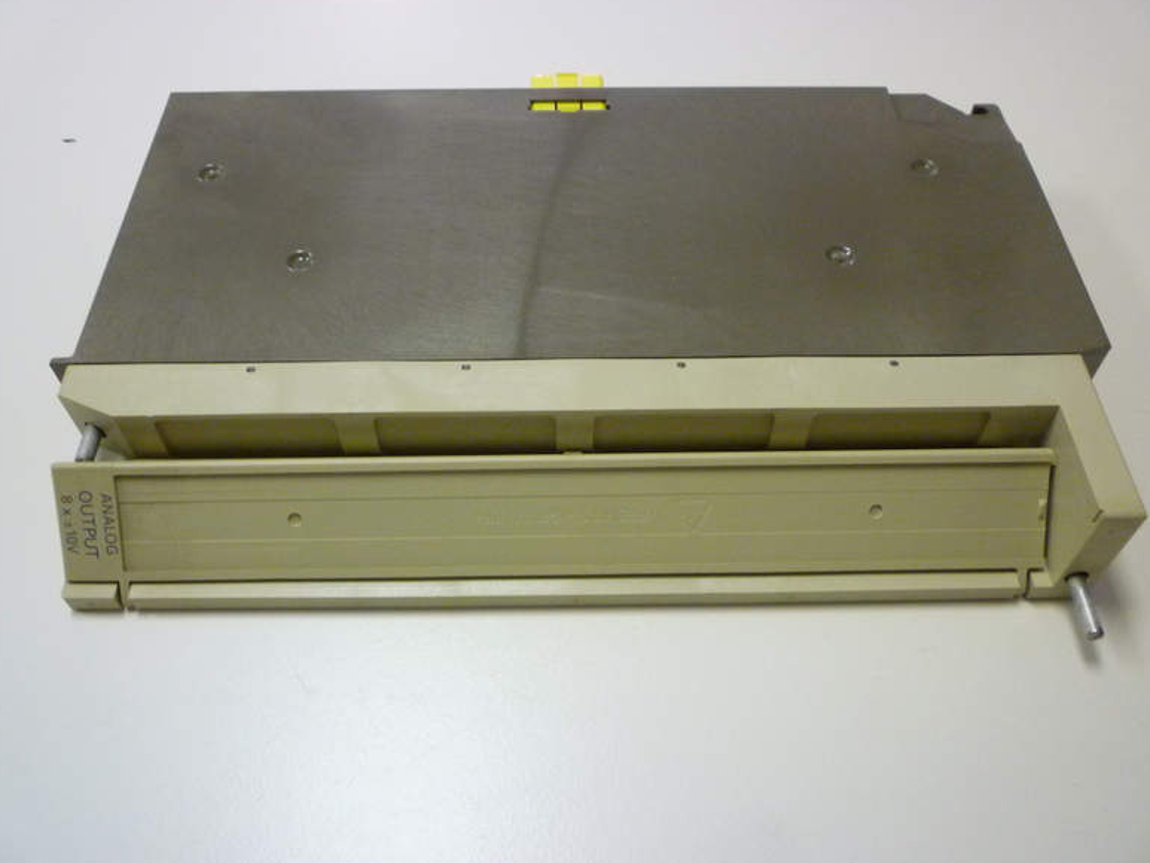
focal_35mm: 30
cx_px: 585
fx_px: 997
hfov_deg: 60.0
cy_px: 437
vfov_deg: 46.8
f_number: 3.3
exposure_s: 1/25
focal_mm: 5.2
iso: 400
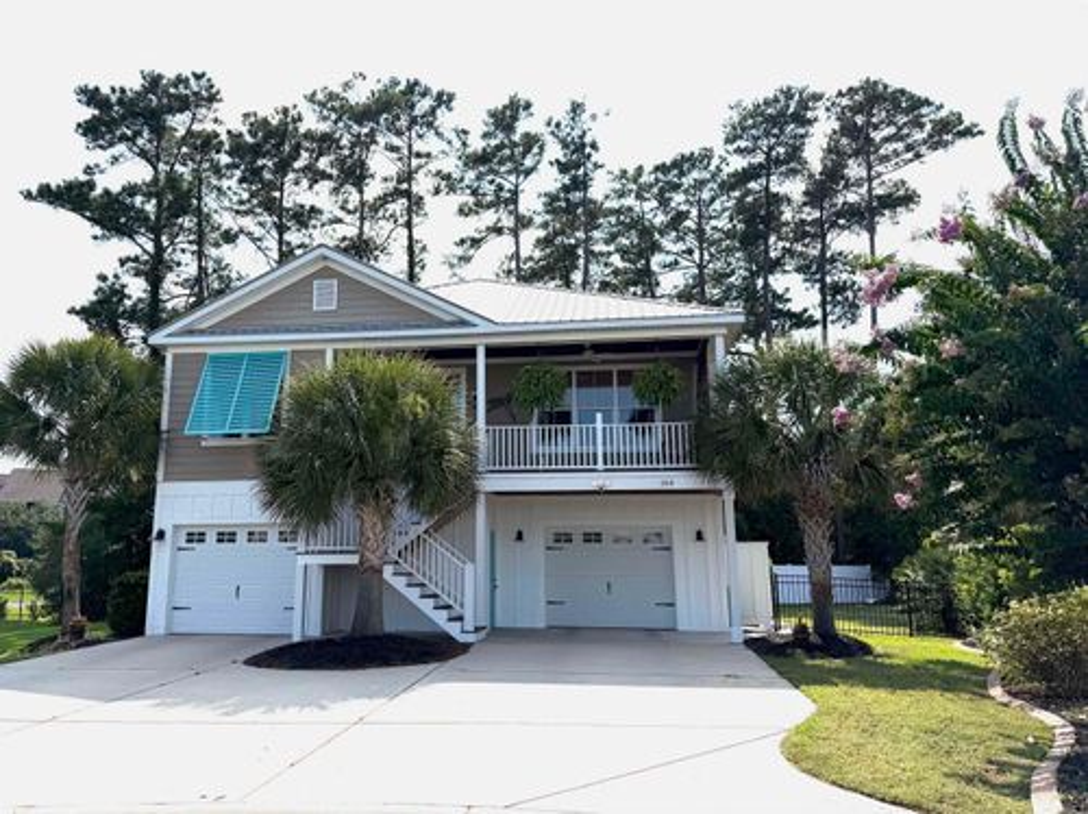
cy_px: 407
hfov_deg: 71.6
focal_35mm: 24
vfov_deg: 56.7
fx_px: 754
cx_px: 544
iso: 80
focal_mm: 6.76
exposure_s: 1/10309
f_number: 1.78
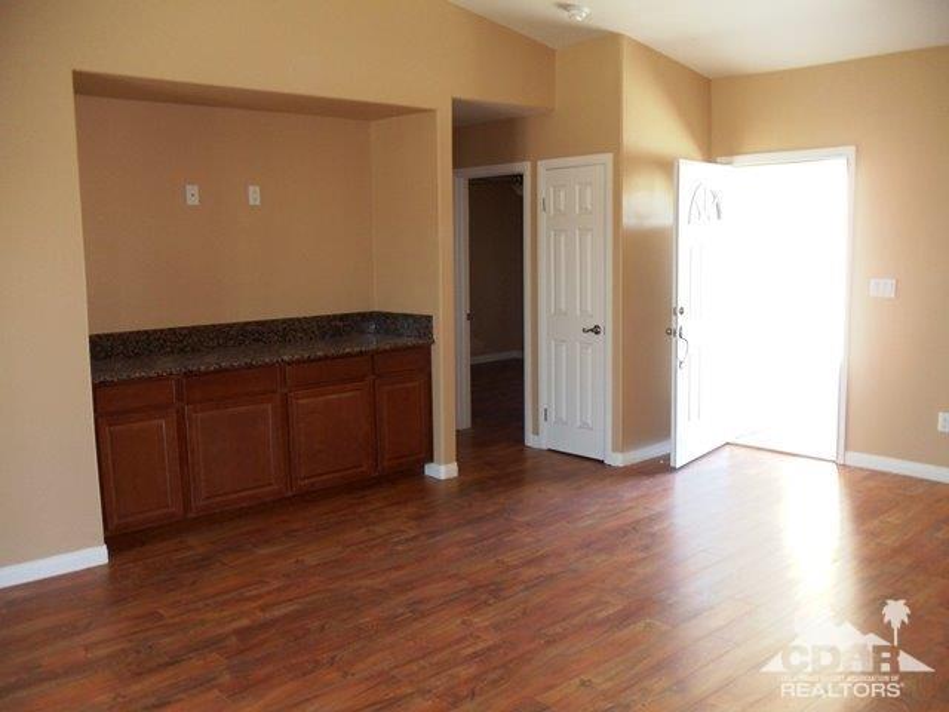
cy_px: 356
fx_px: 1206
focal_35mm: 44
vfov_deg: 32.9
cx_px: 474
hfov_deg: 42.9
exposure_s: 1/30
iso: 100
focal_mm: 6
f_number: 3.5
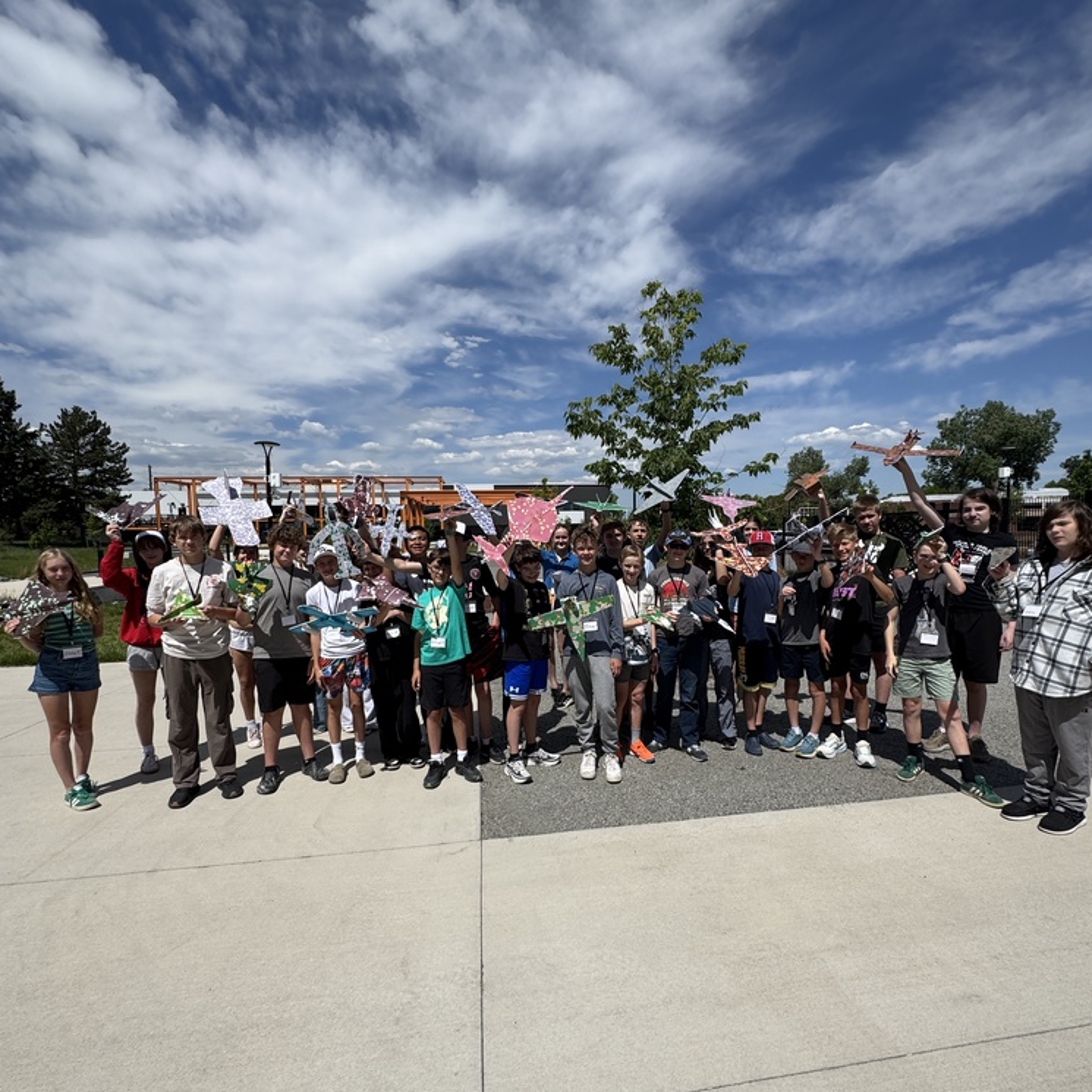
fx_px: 607
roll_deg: +1.5
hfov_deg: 84.0
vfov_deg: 83.9
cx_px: 558
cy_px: 578
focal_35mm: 17
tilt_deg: -4.4
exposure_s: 1/2985
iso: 50
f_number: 2.2
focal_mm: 2.22
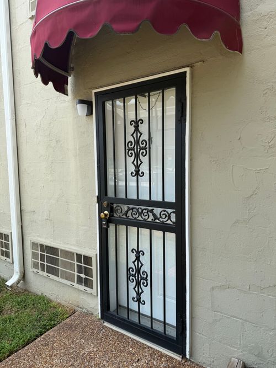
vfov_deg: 71.6
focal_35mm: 24
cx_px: 138
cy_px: 184
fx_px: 255
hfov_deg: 56.8
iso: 80
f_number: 1.78
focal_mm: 6.76
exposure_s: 1/1437
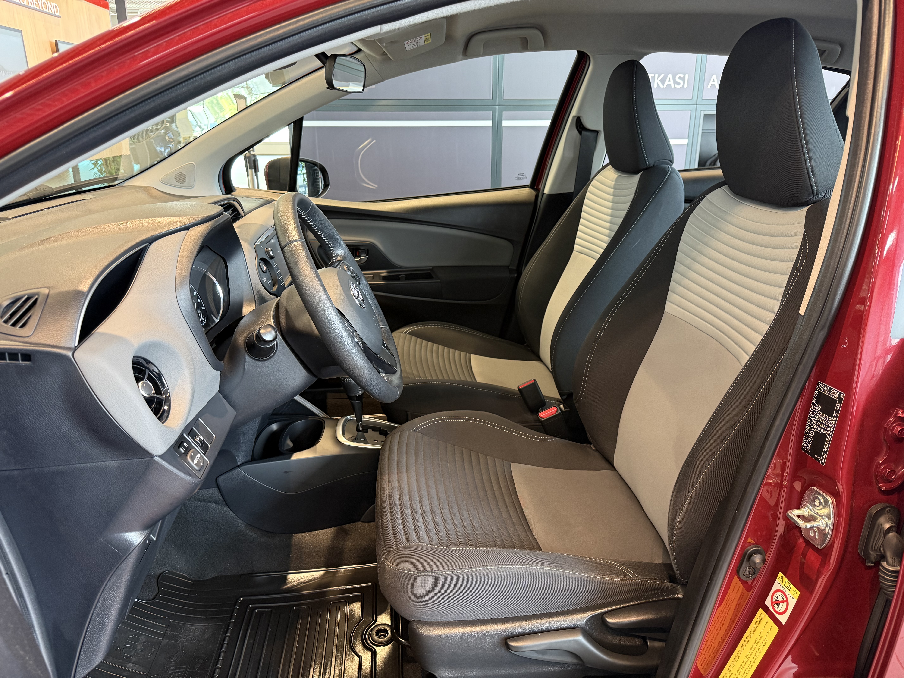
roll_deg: +0.2
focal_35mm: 24
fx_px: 627
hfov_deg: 71.6
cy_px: 339
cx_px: 452
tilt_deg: -19.0
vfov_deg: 56.8
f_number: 1.78
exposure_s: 1/50
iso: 250
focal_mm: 6.76
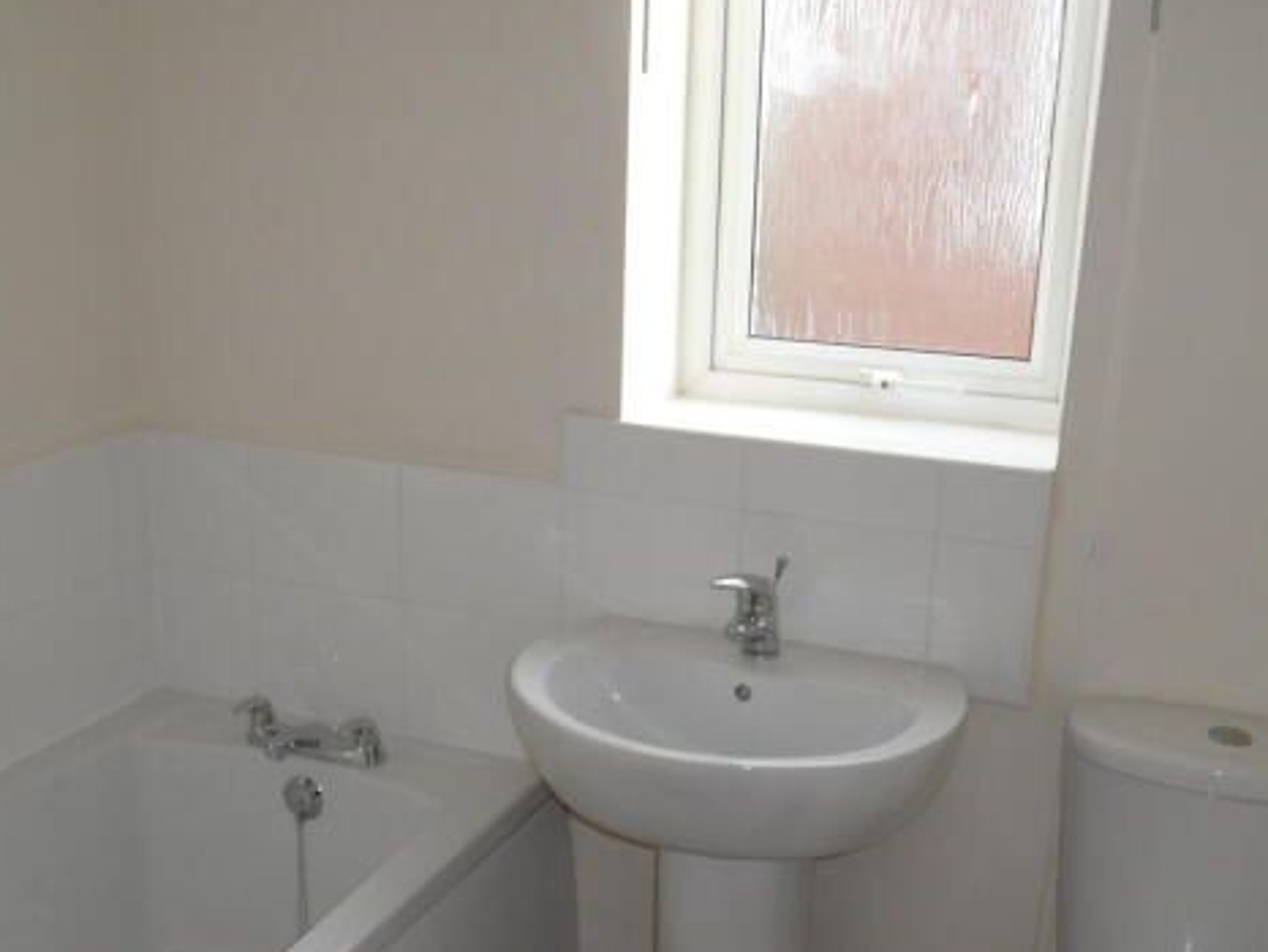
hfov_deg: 46.8
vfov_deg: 35.8
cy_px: 581
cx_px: 652
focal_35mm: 40
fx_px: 1466
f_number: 3.4
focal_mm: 5.3
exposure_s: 1/45
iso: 100
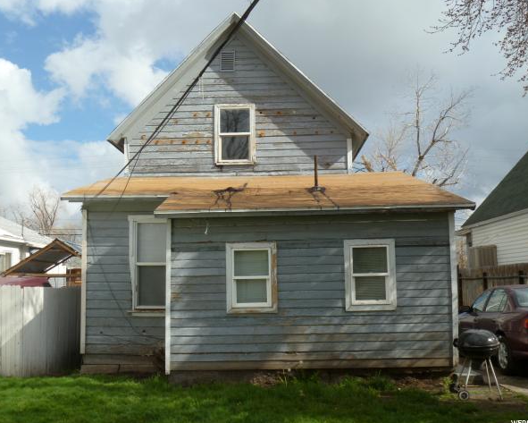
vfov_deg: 40.1
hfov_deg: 49.1
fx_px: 578
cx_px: 254
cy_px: 212
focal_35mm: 37
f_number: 5.6
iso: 80
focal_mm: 6.3
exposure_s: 1/200
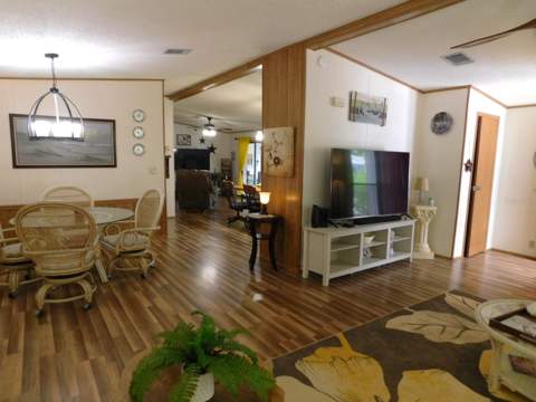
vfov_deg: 58.9
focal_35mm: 23
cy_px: 201
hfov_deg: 73.9
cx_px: 268
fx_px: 356
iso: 180
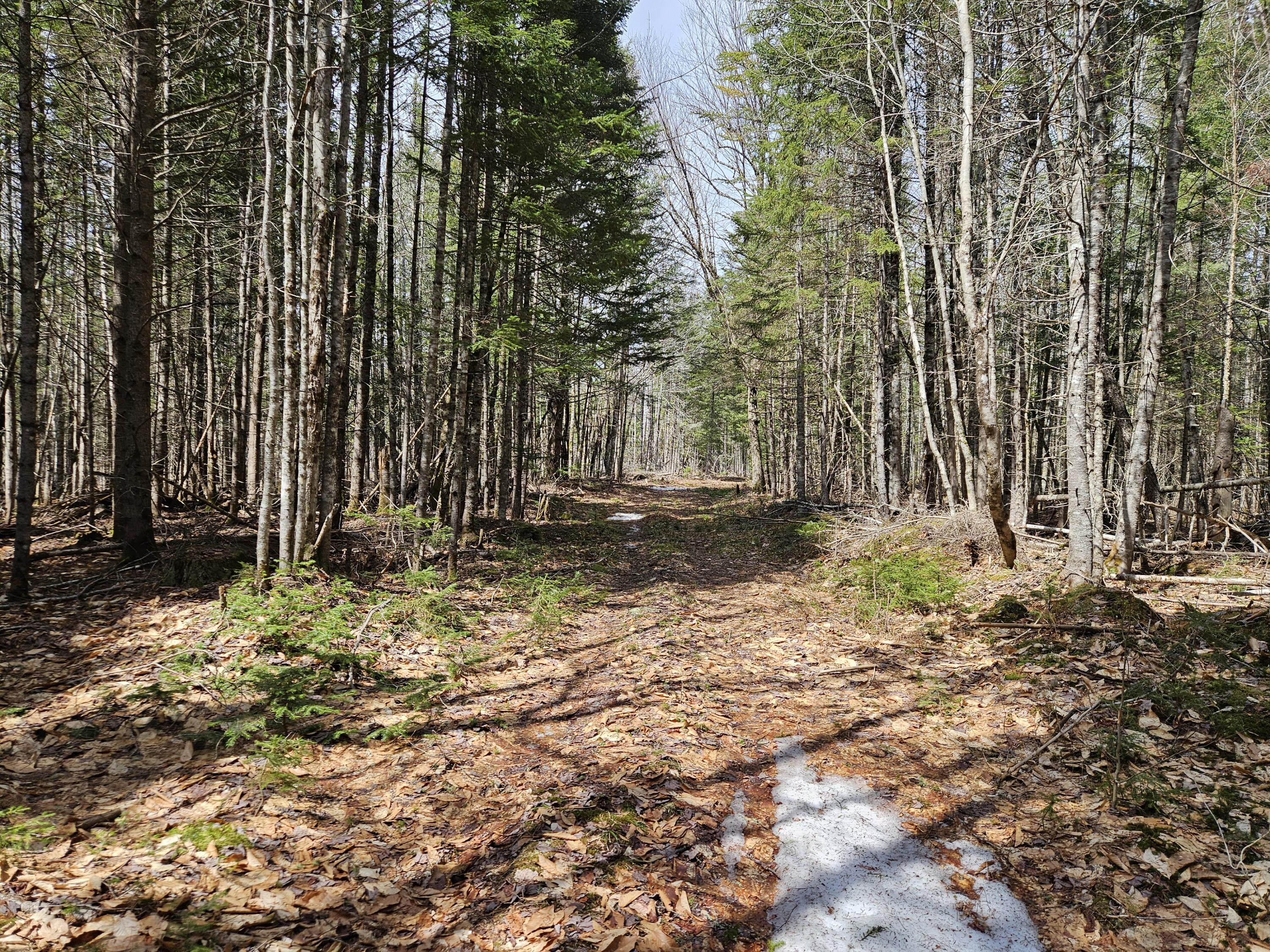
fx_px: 844
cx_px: 635
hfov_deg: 73.9
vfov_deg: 58.9
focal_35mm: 23
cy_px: 476
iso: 80
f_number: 1.8
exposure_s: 1/2000
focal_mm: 5.4
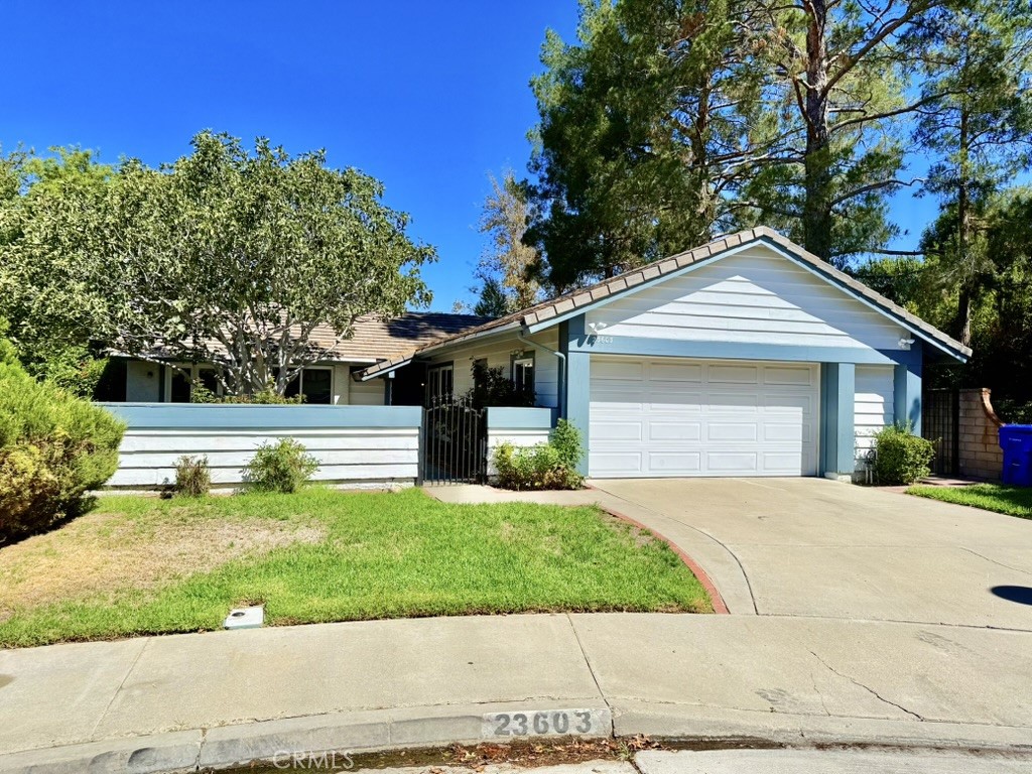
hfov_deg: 71.6
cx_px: 516
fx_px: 716
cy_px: 387
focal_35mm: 24
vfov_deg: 56.8
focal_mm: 6.76
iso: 80
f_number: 1.78
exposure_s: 1/7353
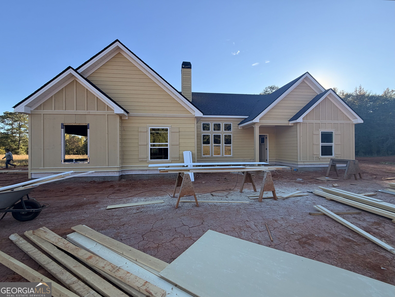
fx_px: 160
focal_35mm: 14
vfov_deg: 85.7
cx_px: 198
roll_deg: +0.4
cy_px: 148
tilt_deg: +2.8
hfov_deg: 102.1
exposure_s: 1/522
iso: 40
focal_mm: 2.22
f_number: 2.2
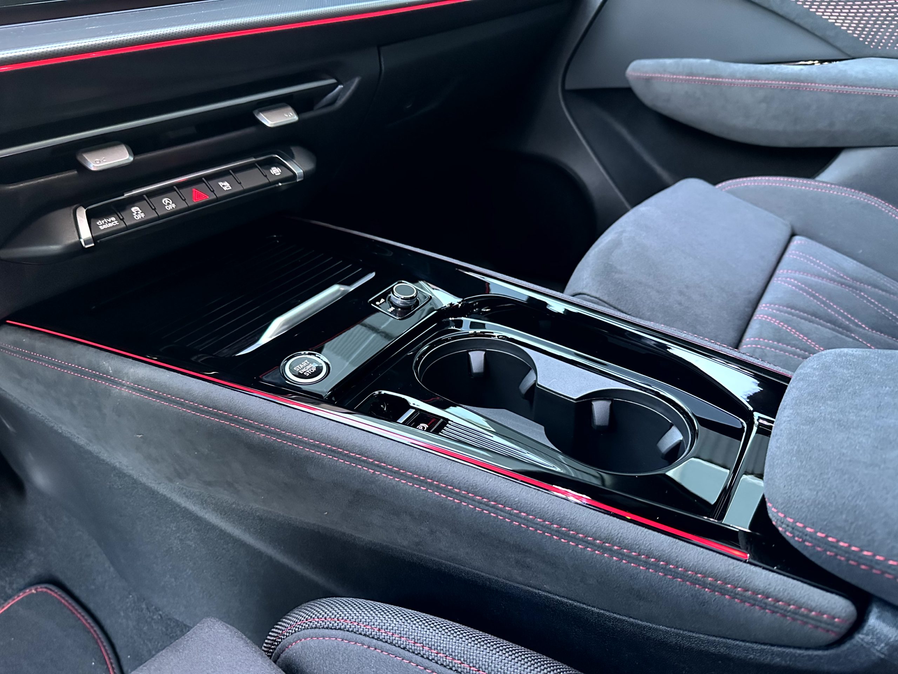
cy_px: 337
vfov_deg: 56.8
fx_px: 623
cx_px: 449
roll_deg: +4.0
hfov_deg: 71.6
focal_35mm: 24
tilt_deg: -29.4
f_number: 1.78
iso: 800
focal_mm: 6.86
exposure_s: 1/33
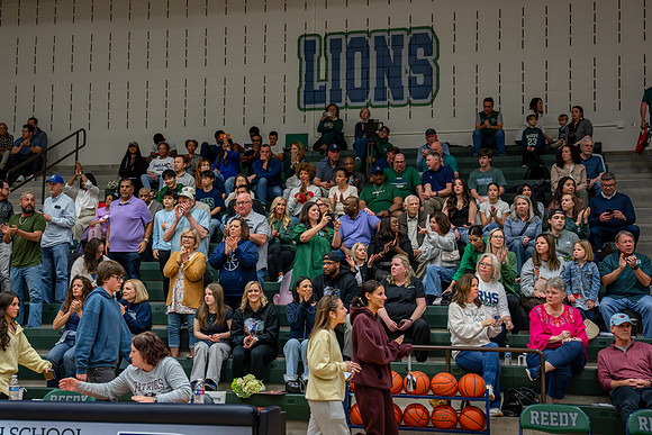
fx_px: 945
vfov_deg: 25.9
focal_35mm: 52
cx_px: 295
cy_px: 199
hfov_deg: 38.0
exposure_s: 1/500
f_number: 2.8
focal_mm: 44.4
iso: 2000
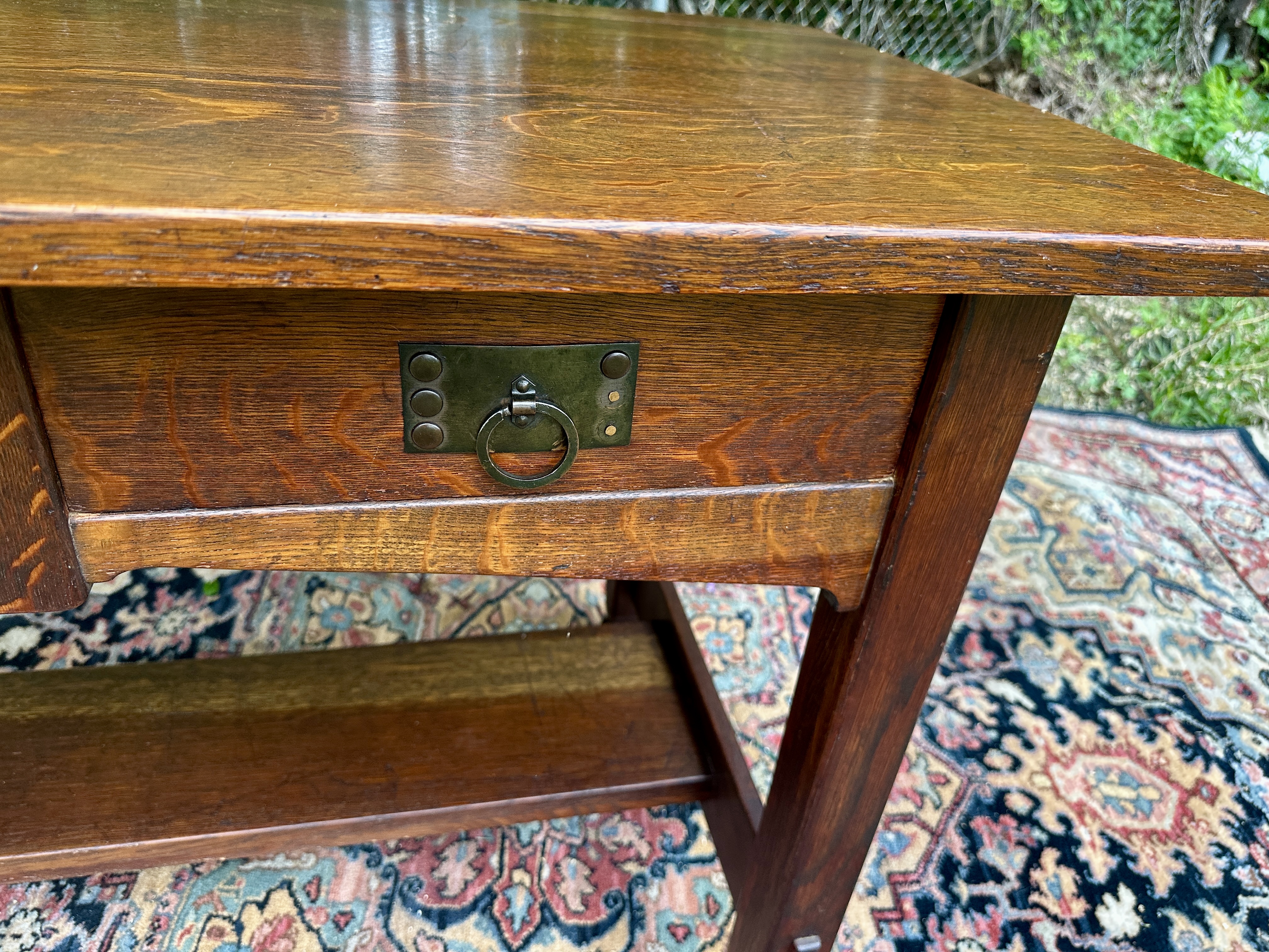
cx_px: 634
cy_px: 476
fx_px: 880
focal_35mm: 24
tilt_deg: -34.1
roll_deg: -0.6
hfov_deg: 71.6
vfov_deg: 56.8
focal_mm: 6.86
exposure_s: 1/121
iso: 200
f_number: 1.78
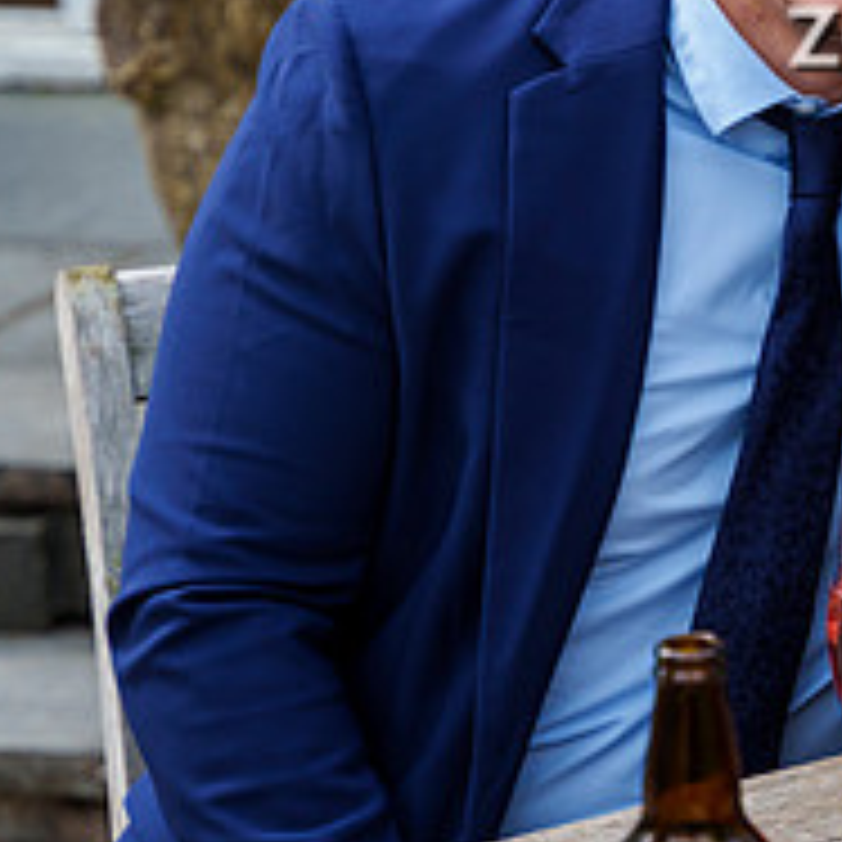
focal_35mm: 171
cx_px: 1099
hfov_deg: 10.0
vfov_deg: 10.2
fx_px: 4706
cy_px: 142
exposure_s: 1/1600
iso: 320
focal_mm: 65
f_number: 3.5
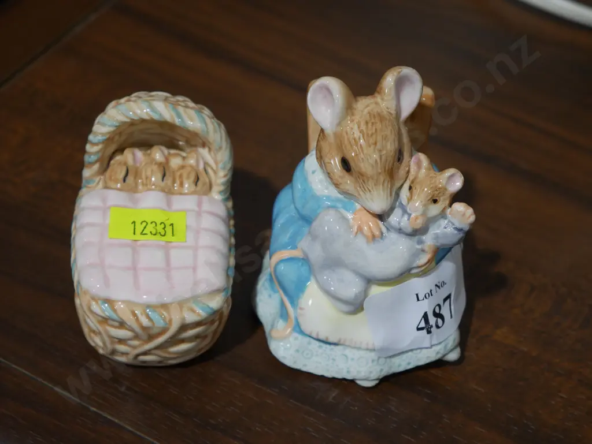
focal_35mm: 76
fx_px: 1300
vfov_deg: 19.4
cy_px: 222
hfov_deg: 25.6
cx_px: 296
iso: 640
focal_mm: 38
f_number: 5.5
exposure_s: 1/100
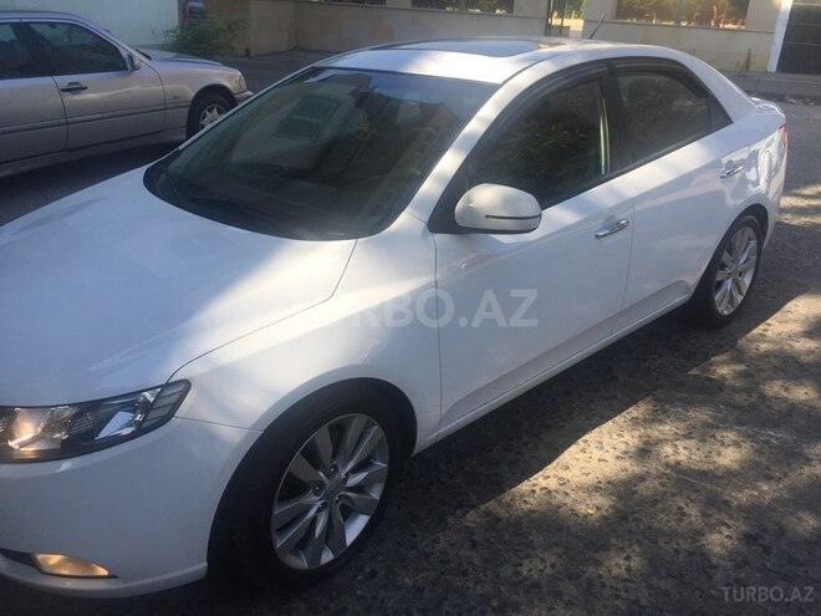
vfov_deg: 48.2
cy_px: 308
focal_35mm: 29
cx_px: 410
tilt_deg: -24.0
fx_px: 688
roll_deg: -4.9
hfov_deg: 61.7
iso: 32
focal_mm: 4.15
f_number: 2.2
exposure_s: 1/964
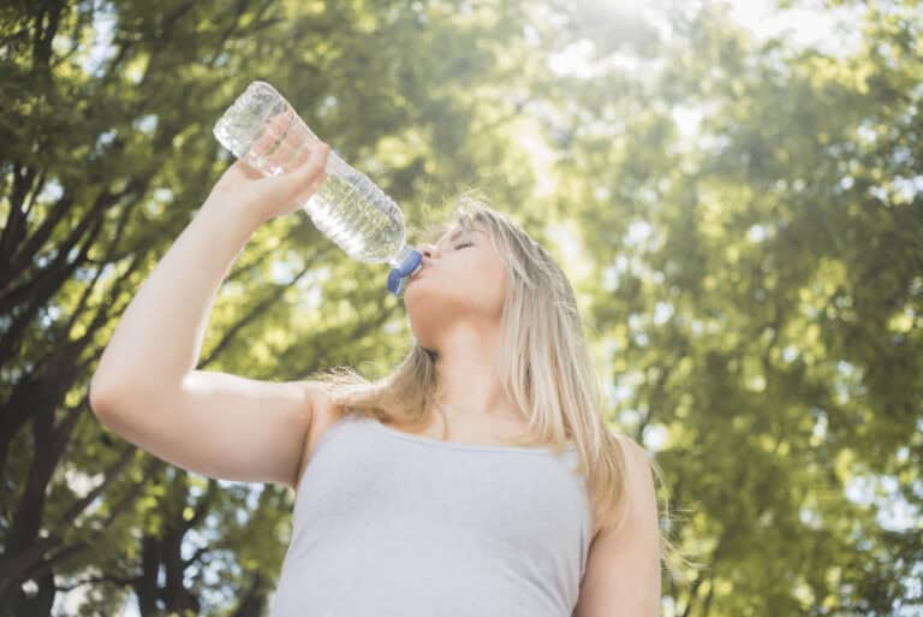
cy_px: 308
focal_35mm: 35
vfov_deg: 37.9
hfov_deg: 54.4
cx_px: 462
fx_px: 898
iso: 125
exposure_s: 1/160
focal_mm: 35
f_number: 3.2
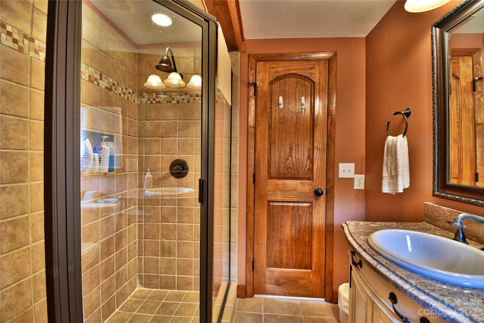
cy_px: 162
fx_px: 202
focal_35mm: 15
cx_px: 242
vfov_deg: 77.3
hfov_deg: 100.4
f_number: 5.6
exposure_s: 1/1.67
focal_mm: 10
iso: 100
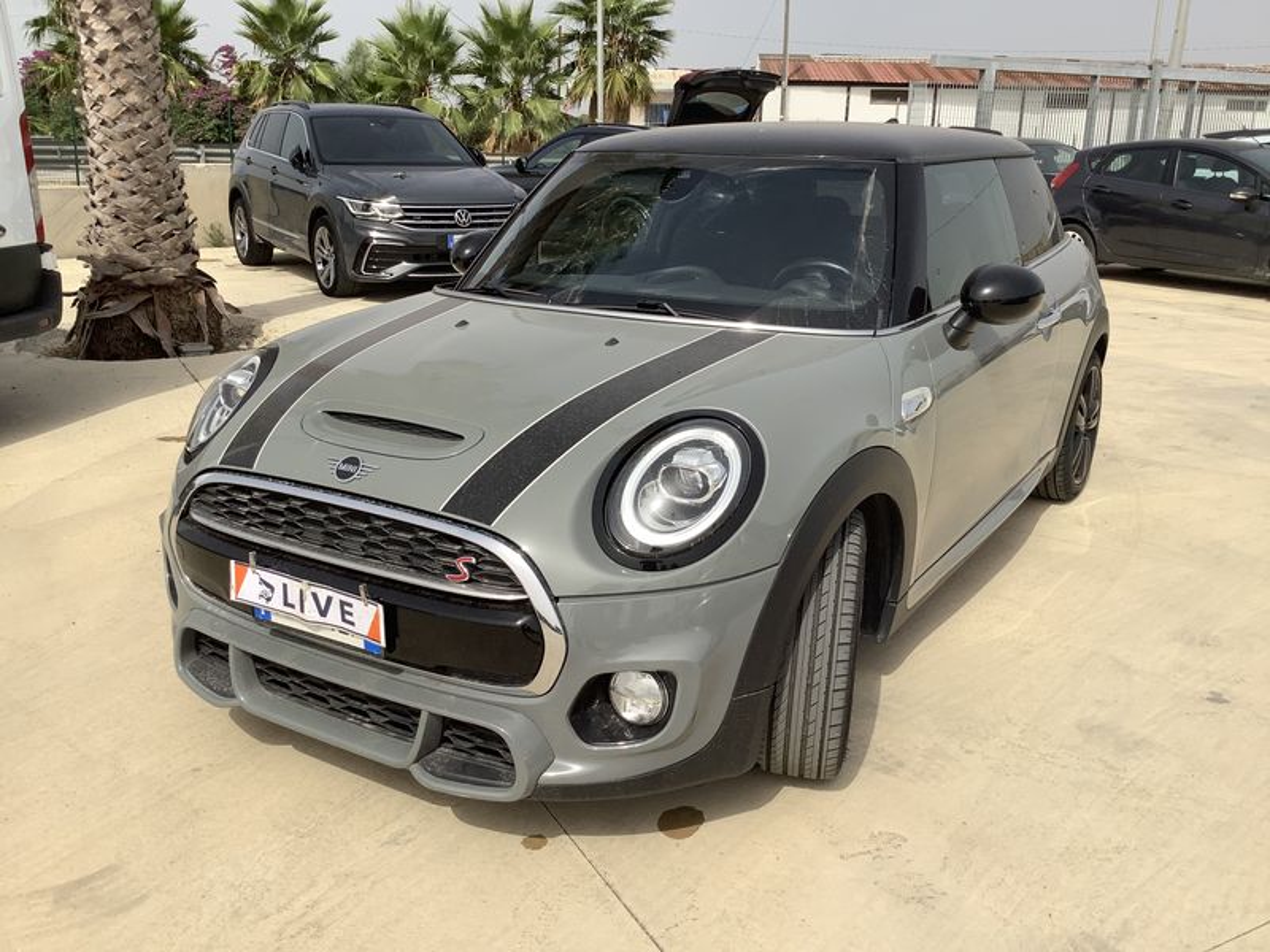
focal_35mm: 31
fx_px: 1137
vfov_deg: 45.4
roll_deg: -1.3
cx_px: 635
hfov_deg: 58.4
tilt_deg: -16.0
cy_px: 476
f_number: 2.4
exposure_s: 1/1812
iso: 25
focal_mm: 3.3
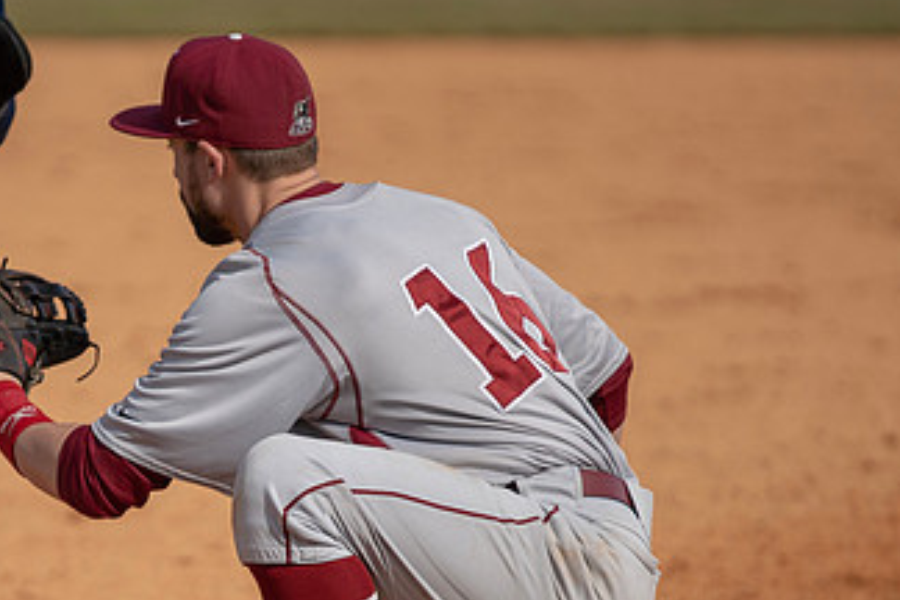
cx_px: 136
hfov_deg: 4.0
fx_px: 12724
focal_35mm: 509
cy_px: 475
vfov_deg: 2.7
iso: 100
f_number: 2.8
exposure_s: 1/2000
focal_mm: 200
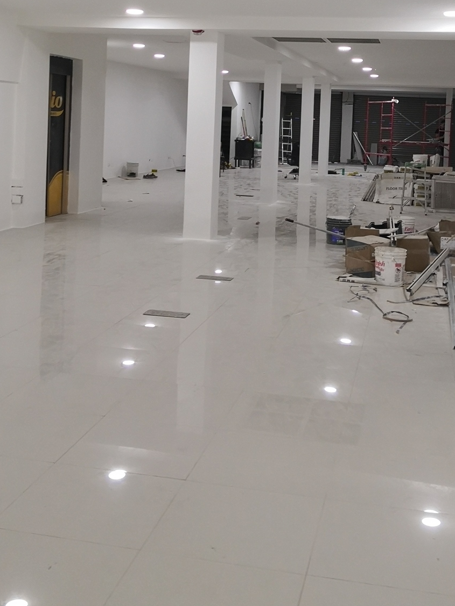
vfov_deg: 39.7
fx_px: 806
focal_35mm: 46
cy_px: 124
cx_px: 248
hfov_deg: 31.5
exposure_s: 1/120
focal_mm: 3.95
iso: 250
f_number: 1.6
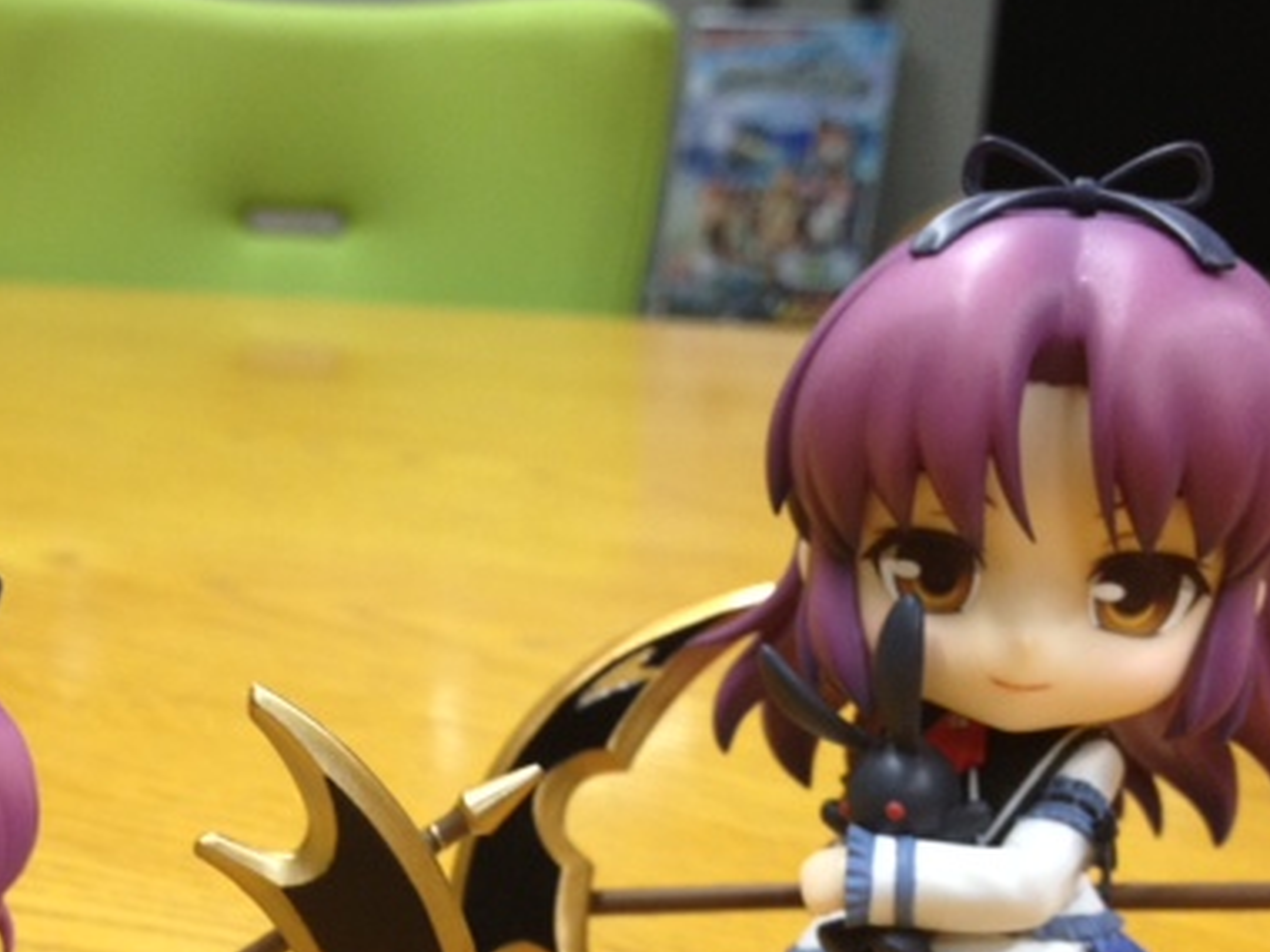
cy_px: 788
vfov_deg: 24.3
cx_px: 391
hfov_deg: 32.3
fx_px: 2165
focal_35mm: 59
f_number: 2.4
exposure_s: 1/20
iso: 125
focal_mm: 4.28
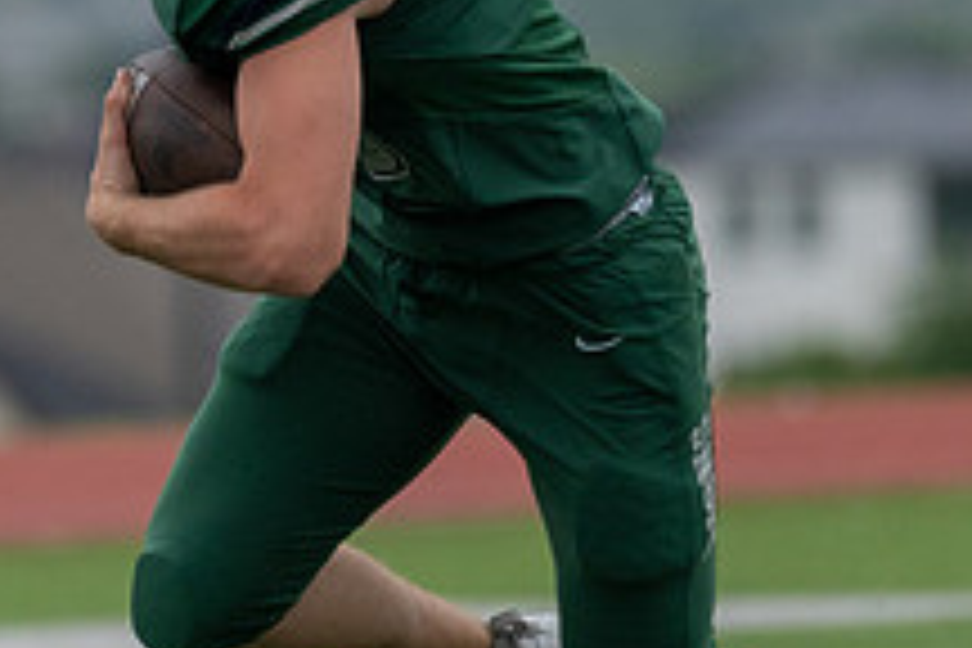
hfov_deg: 2.6
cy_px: 63
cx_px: 181
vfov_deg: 1.8
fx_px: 21031
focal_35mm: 779
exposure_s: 1/1250
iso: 800
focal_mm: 200
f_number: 2.8
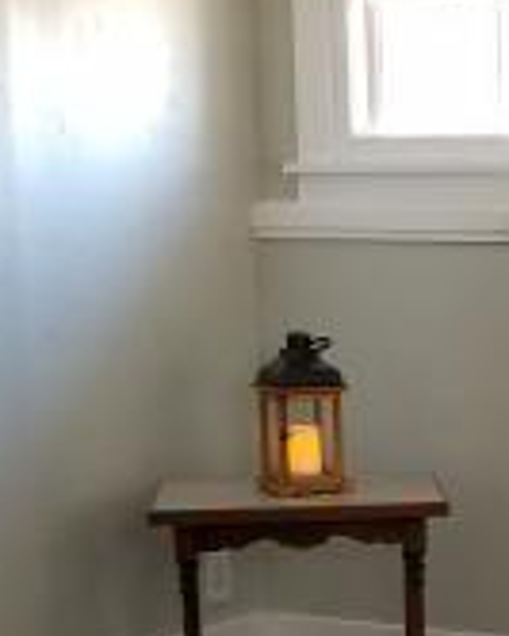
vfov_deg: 19.2
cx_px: 769
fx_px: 1844
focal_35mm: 98
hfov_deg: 14.6
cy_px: 563
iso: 200
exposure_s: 1/27
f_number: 1.7
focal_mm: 4.25
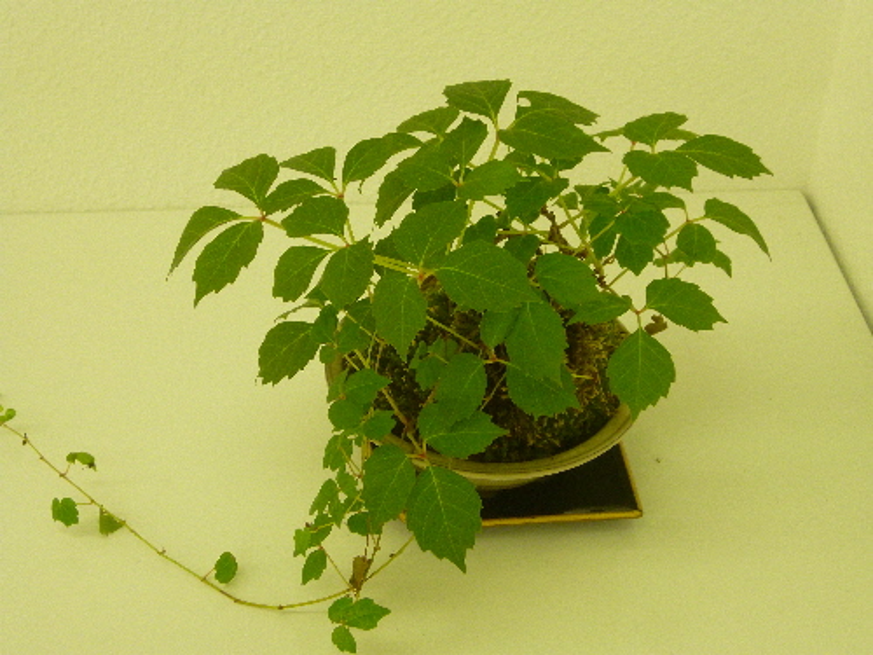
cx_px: 436
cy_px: 328
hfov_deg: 31.2
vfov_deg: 23.7
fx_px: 1564
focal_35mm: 62
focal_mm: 11
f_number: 3.9
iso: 400
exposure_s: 1/60
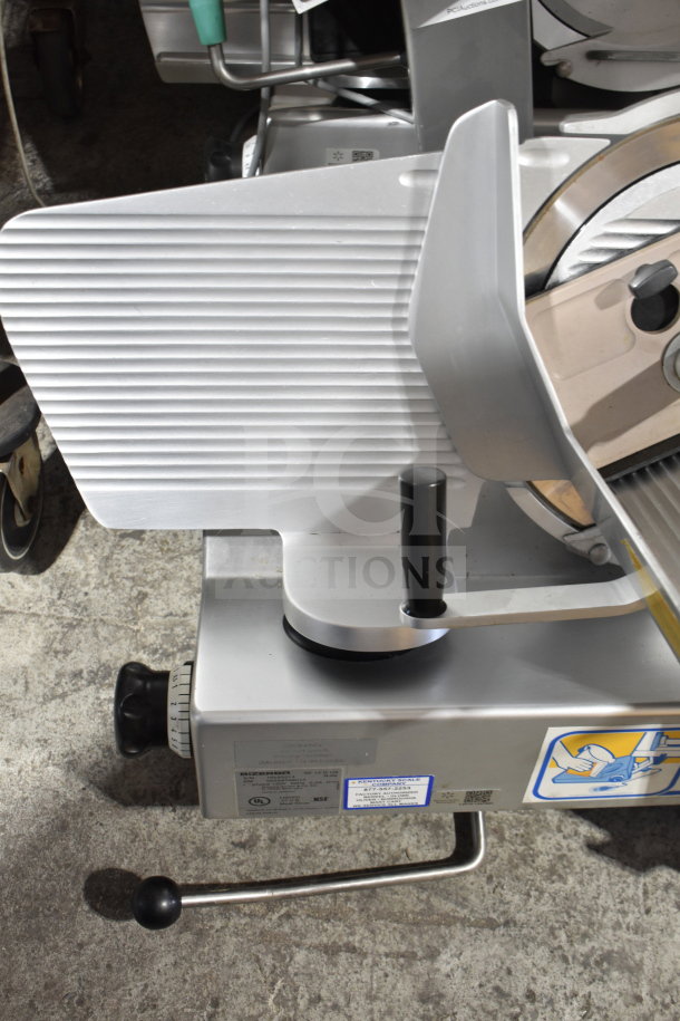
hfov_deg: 34.2
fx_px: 1105
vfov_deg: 49.6
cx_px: 340
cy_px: 510
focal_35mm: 39
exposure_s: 1/40
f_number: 4
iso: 1000
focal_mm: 26
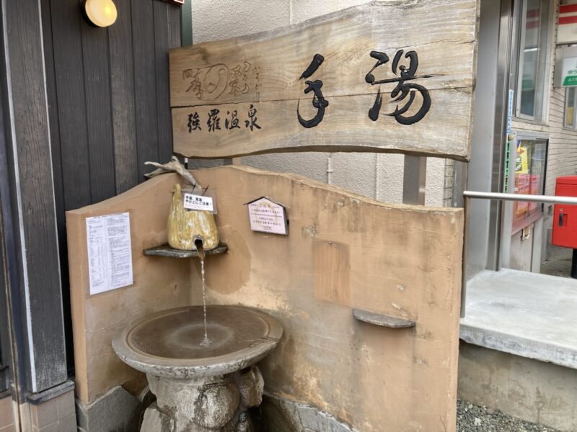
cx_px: 288
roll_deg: +0.0
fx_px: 467
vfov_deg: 49.7
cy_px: 216
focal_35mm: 28
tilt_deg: -6.3
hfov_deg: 63.4
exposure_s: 1/262
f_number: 1.8
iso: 20
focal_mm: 3.99
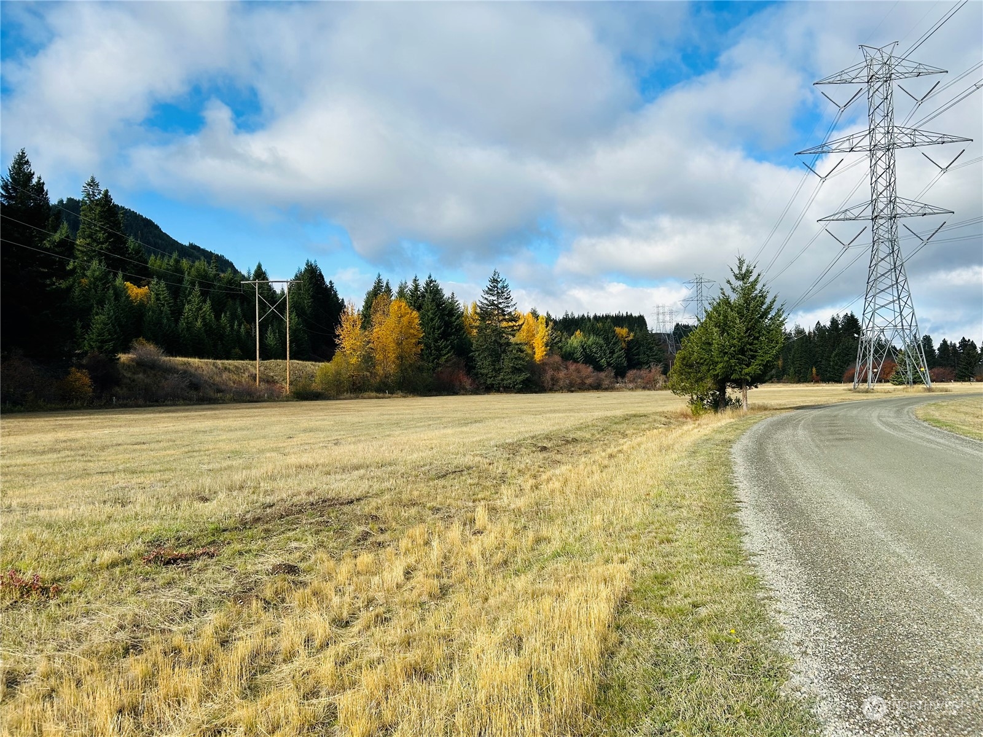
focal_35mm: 26
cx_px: 492
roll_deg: +0.8
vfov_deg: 53.1
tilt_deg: +0.8
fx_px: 738
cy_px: 368
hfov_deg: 67.3
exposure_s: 1/3571
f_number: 1.5
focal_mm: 5.7
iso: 50
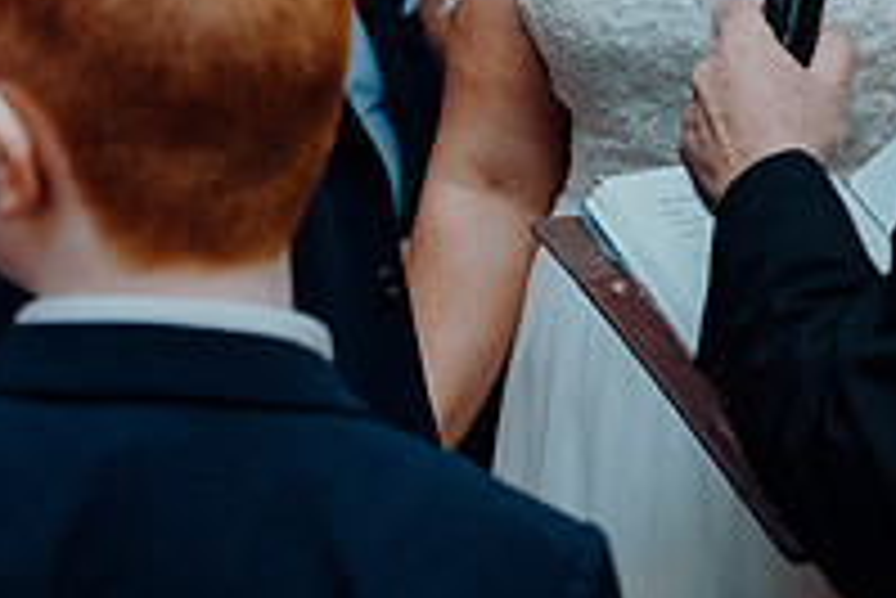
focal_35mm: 134
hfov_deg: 15.2
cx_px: 630
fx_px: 3337
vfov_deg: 10.2
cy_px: 7
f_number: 3.5
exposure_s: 1/160
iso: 2500
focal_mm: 46
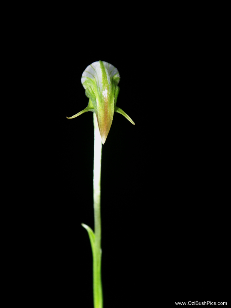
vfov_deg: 11.5
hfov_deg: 8.6
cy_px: 154
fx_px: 1530
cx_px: 116
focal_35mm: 172
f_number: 3.5
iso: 100
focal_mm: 43.56
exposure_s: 1/180
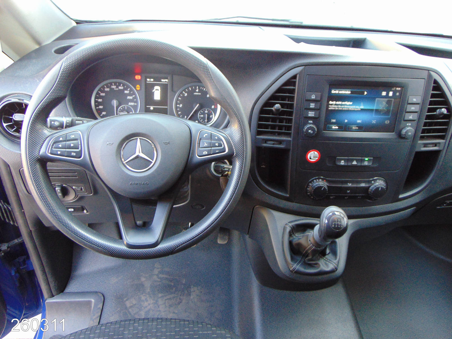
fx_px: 326
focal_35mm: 25
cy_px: 170
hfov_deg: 69.4
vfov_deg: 54.9
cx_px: 226
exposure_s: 1/30
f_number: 3
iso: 250
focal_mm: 4.5
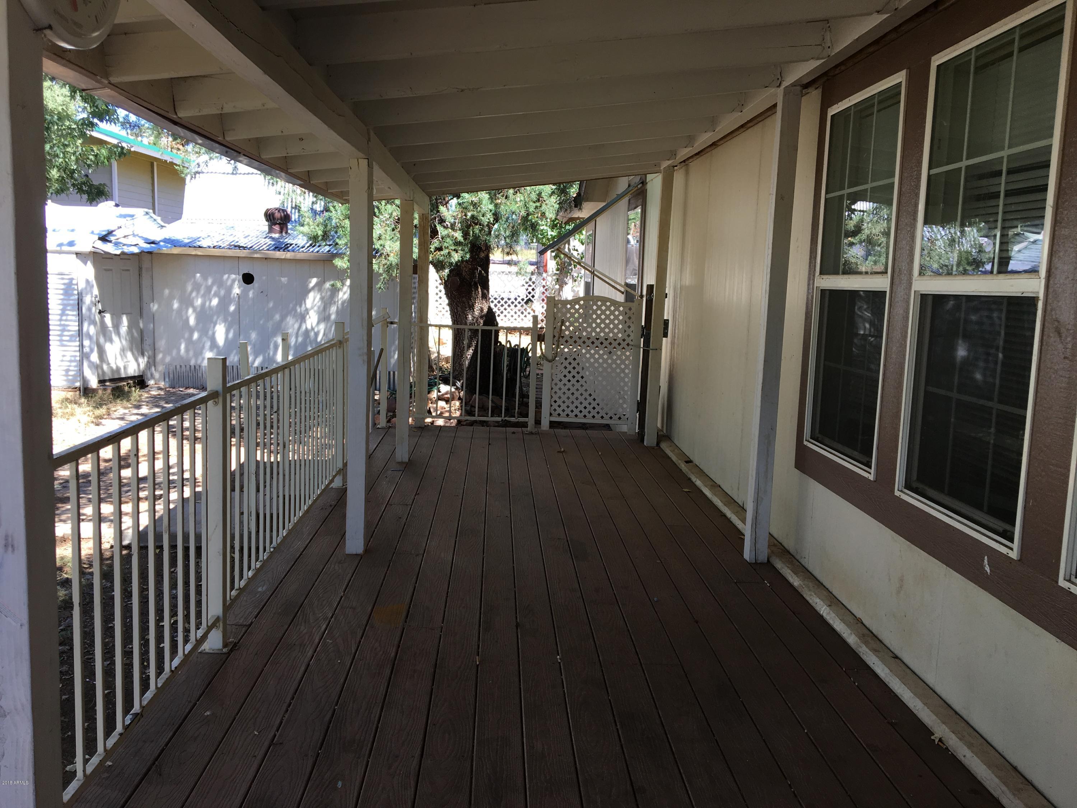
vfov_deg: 48.2
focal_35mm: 29
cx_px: 538
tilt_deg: -7.7
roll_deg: -1.7
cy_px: 404
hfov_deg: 61.7
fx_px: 902
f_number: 2.2
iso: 25
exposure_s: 1/238
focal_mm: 4.15
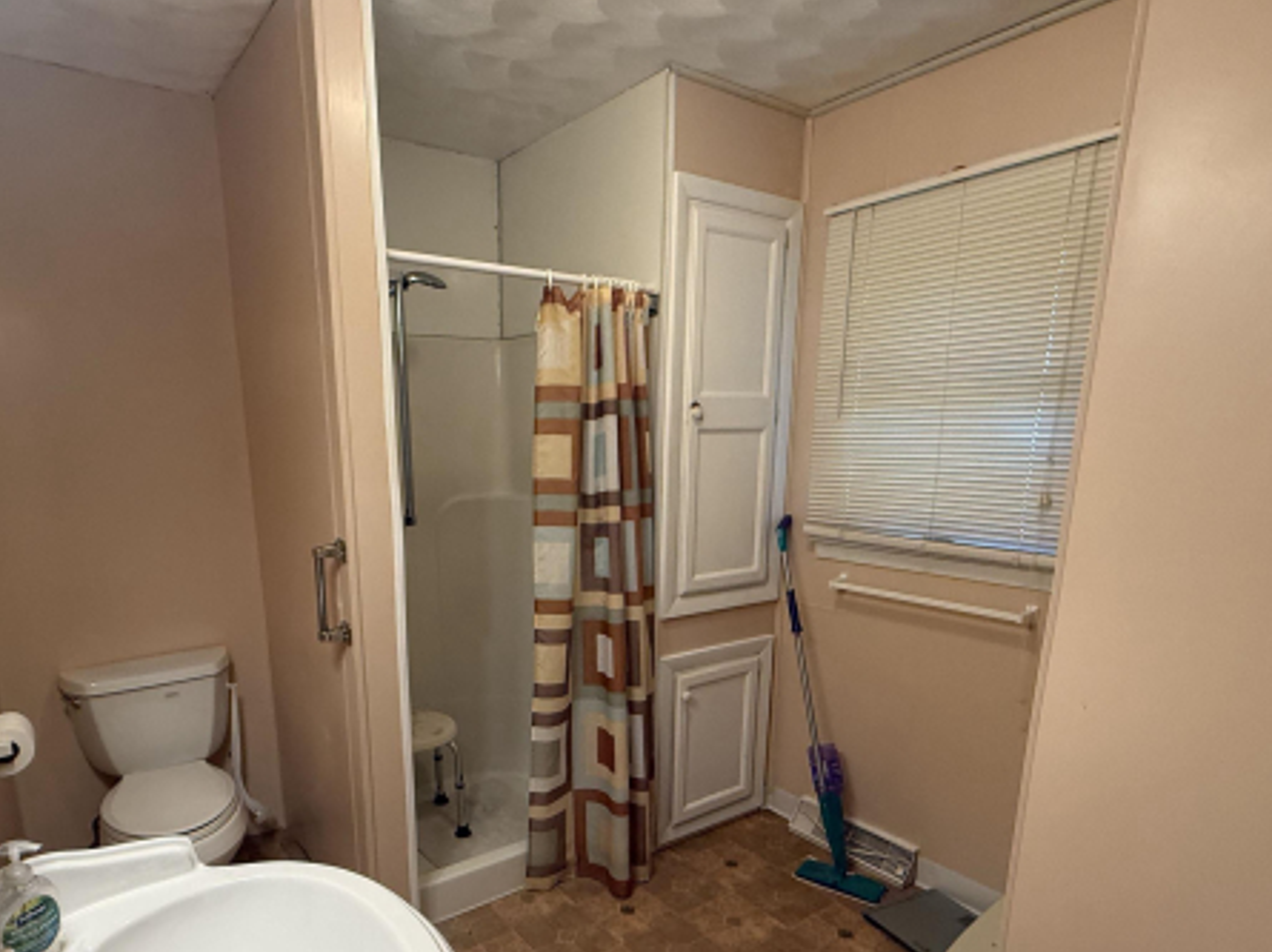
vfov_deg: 62.2
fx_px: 771
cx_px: 562
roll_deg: -0.5
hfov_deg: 78.7
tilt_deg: -13.2
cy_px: 615
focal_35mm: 21
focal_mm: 2.22
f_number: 2.2
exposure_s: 1/120
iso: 250
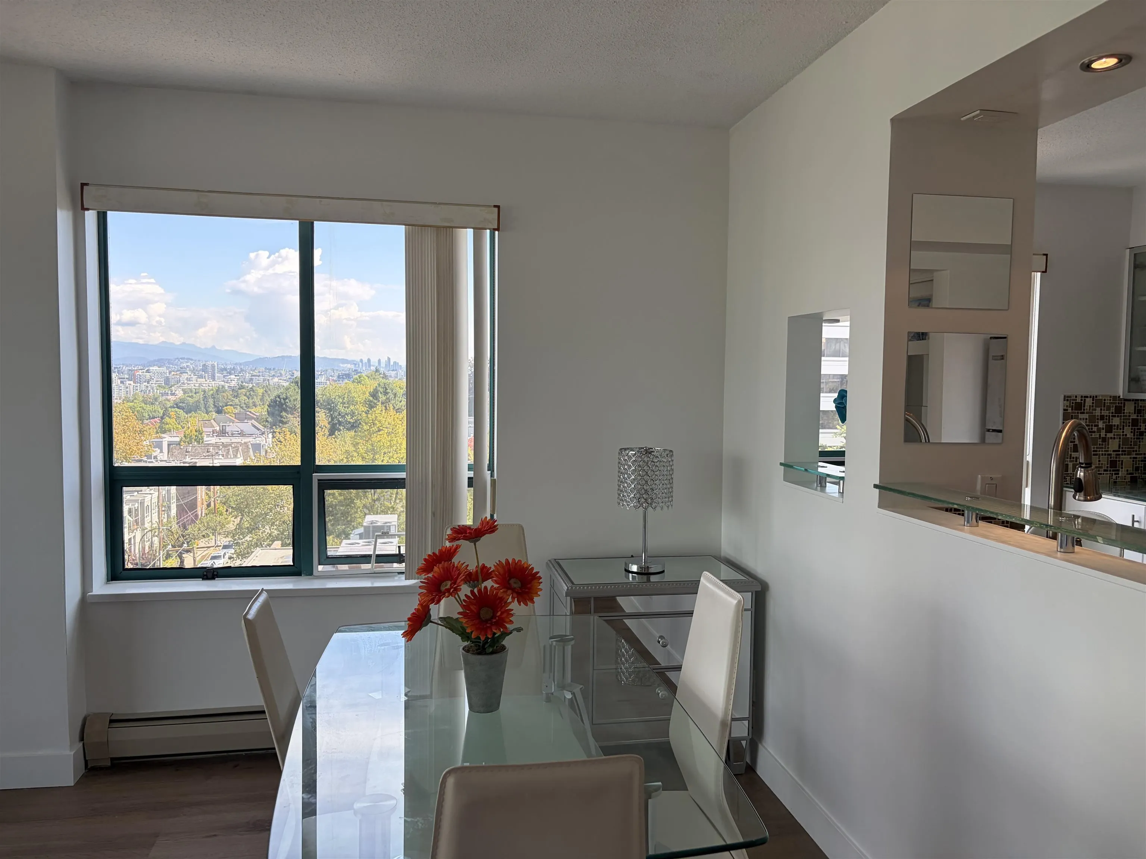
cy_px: 430
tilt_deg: -2.8
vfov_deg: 53.1
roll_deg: -0.2
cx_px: 573
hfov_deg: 67.3
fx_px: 861
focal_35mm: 26
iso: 64
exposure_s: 1/485
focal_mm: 5.96
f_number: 1.6
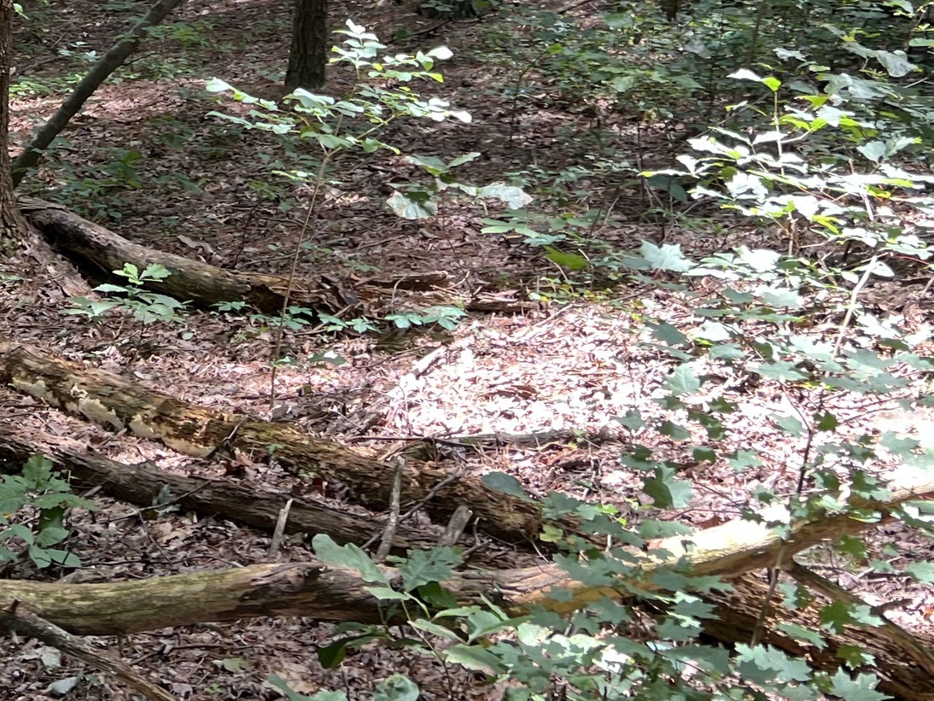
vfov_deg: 18.8
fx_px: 1970
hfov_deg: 24.6
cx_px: -124
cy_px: -191
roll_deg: -2.7
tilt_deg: -4.6
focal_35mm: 73
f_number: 1.5
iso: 40
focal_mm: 5.7
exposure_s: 1/121
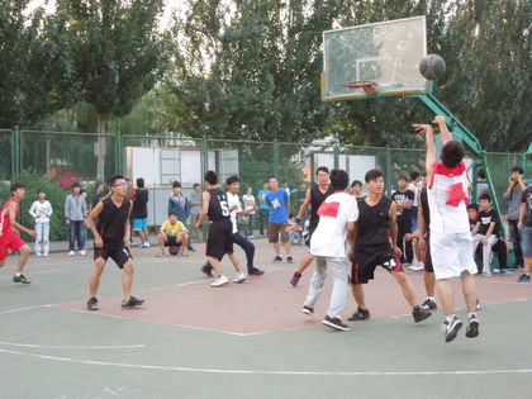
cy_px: 200
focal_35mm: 54
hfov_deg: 35.5
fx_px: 830
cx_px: 266
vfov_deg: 27.0
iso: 3200
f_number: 4.2
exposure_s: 1/640
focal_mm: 9.8
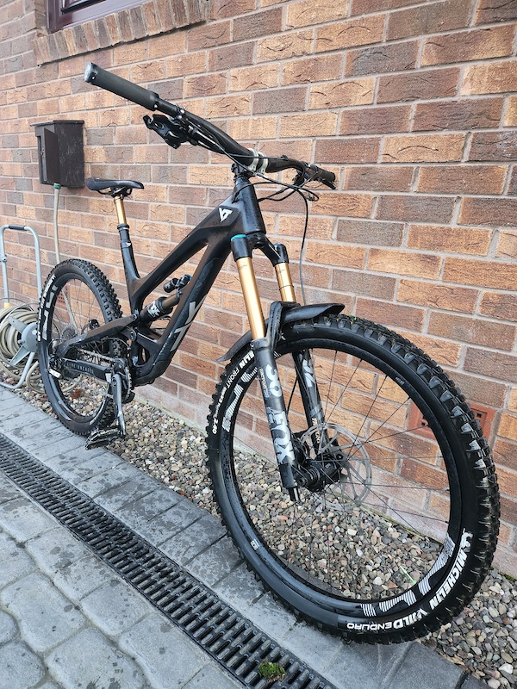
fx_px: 458
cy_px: 344
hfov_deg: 58.9
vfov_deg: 73.9
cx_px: 258
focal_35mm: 23
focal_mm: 5.4
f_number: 1.8
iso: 800
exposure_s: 1/50
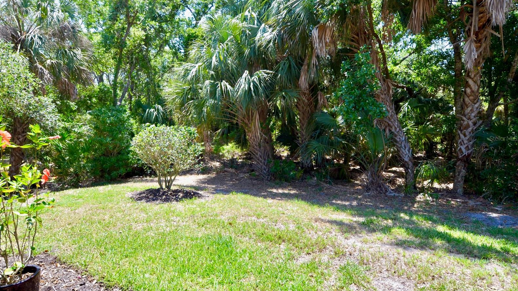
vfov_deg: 31.2
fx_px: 522
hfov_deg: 52.8
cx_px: 257
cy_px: 138
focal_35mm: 38
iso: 160
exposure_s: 1/250
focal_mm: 24
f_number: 8
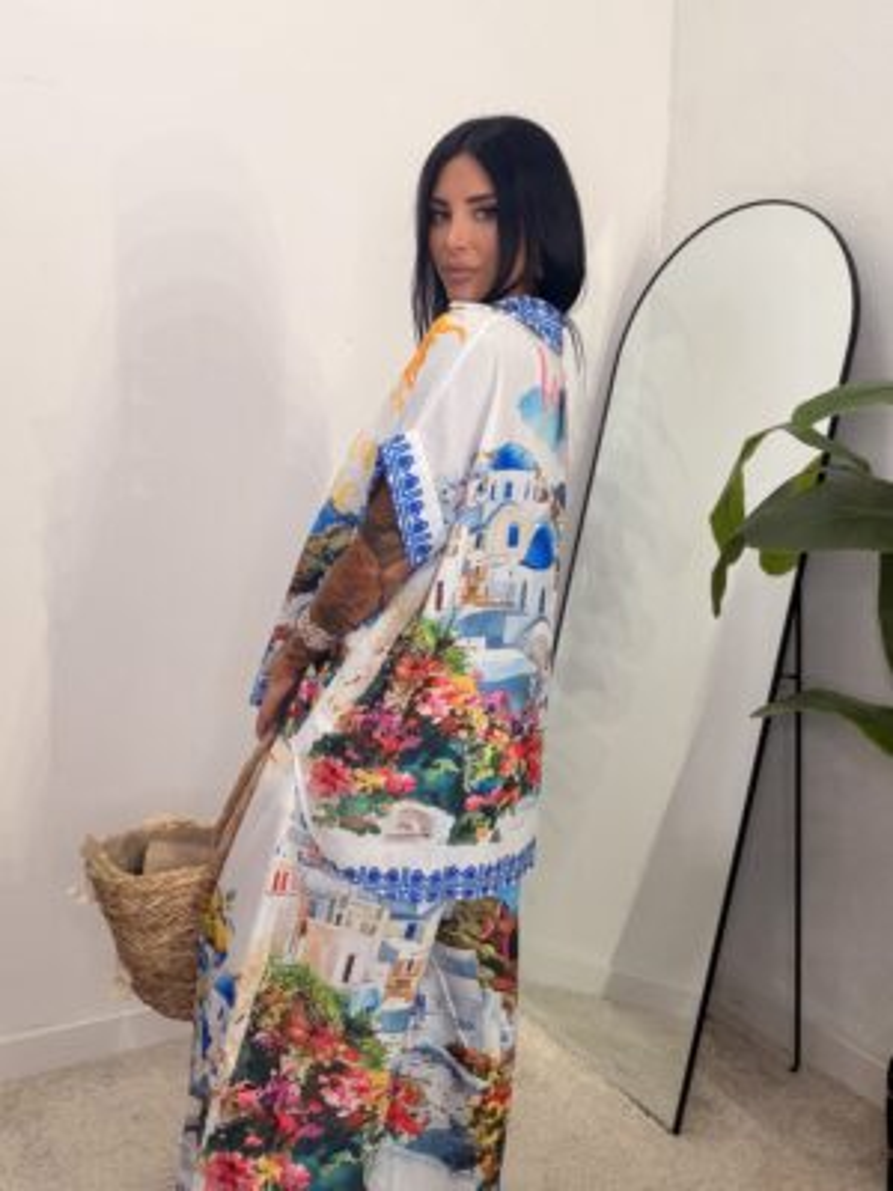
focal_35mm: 30
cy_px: 596
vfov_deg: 60.0
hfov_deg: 46.8
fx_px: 1032
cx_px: 446
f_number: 1.9
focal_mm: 2.71
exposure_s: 1/112
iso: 80
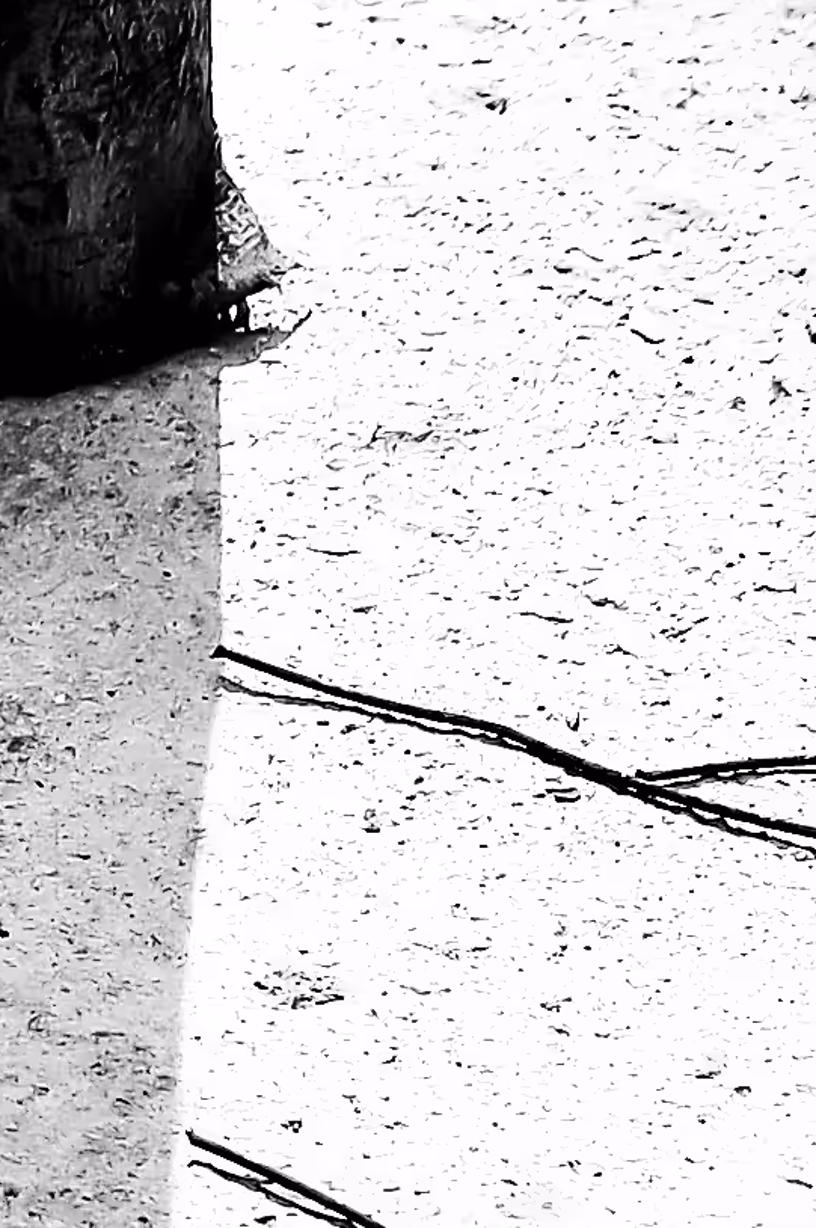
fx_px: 14808
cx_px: 51
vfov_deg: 4.7
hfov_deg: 3.2
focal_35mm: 435
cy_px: 2163
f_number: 5.6
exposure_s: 1/800
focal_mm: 55
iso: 100
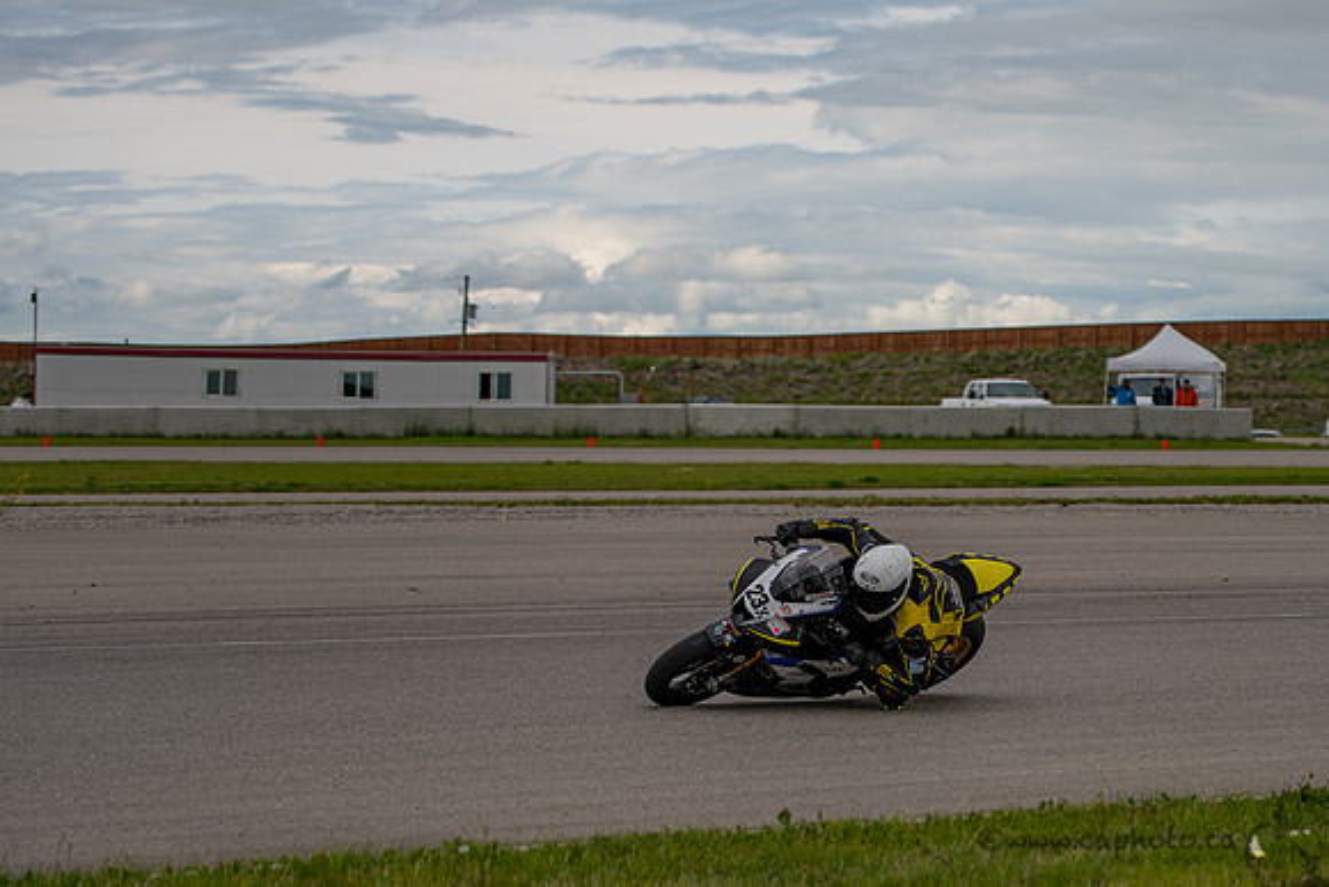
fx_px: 4932
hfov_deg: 15.3
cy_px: 592
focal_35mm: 134
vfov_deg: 10.3
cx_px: 977
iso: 64
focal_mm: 70
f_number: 2.8
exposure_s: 1/1600
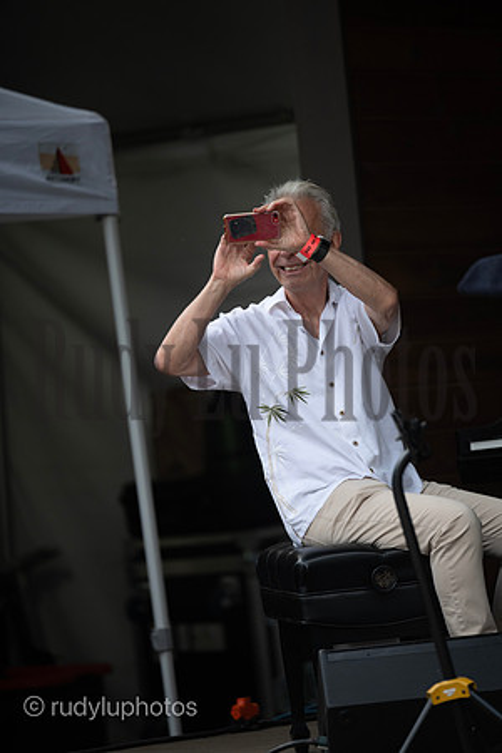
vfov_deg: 10.3
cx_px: 251
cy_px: 376
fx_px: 4183
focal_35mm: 200
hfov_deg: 6.9
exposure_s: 1/4000
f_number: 2.8
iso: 800
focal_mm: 200
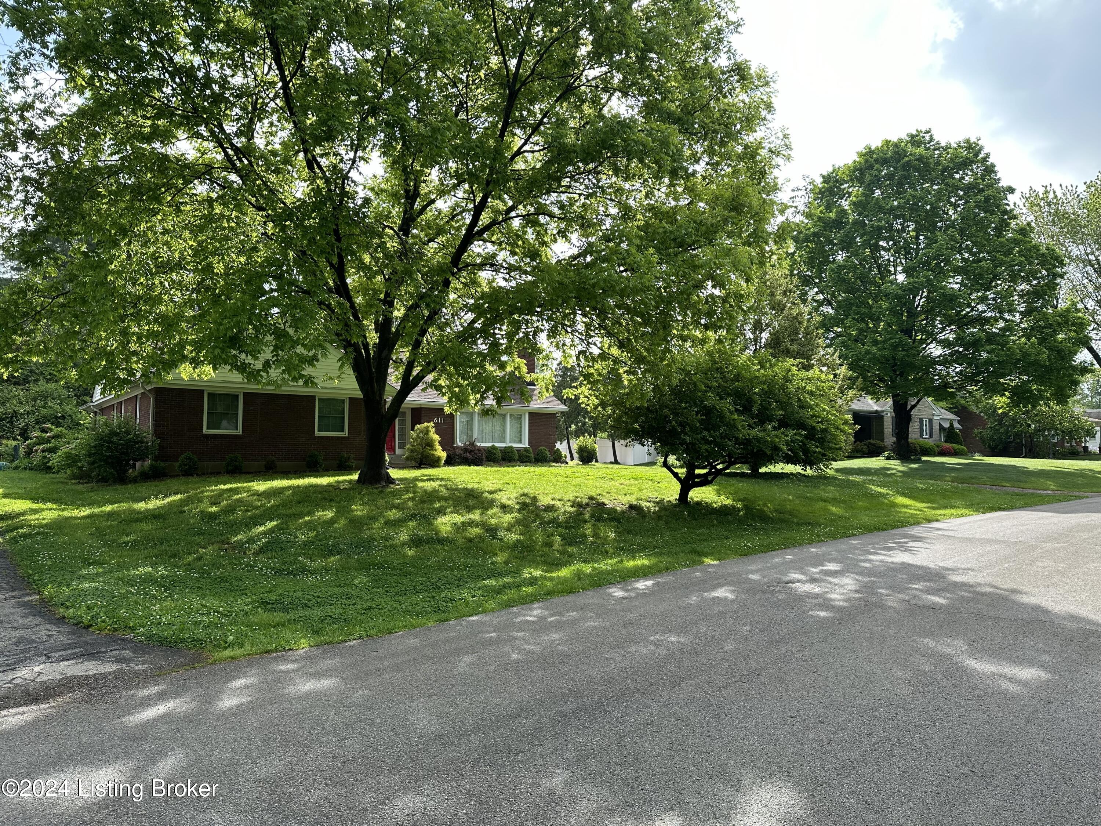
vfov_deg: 56.8
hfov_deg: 71.6
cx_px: 550
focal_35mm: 24
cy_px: 413
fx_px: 763
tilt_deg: +3.6
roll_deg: -0.3
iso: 80
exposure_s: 1/1131
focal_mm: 6.86
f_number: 1.78
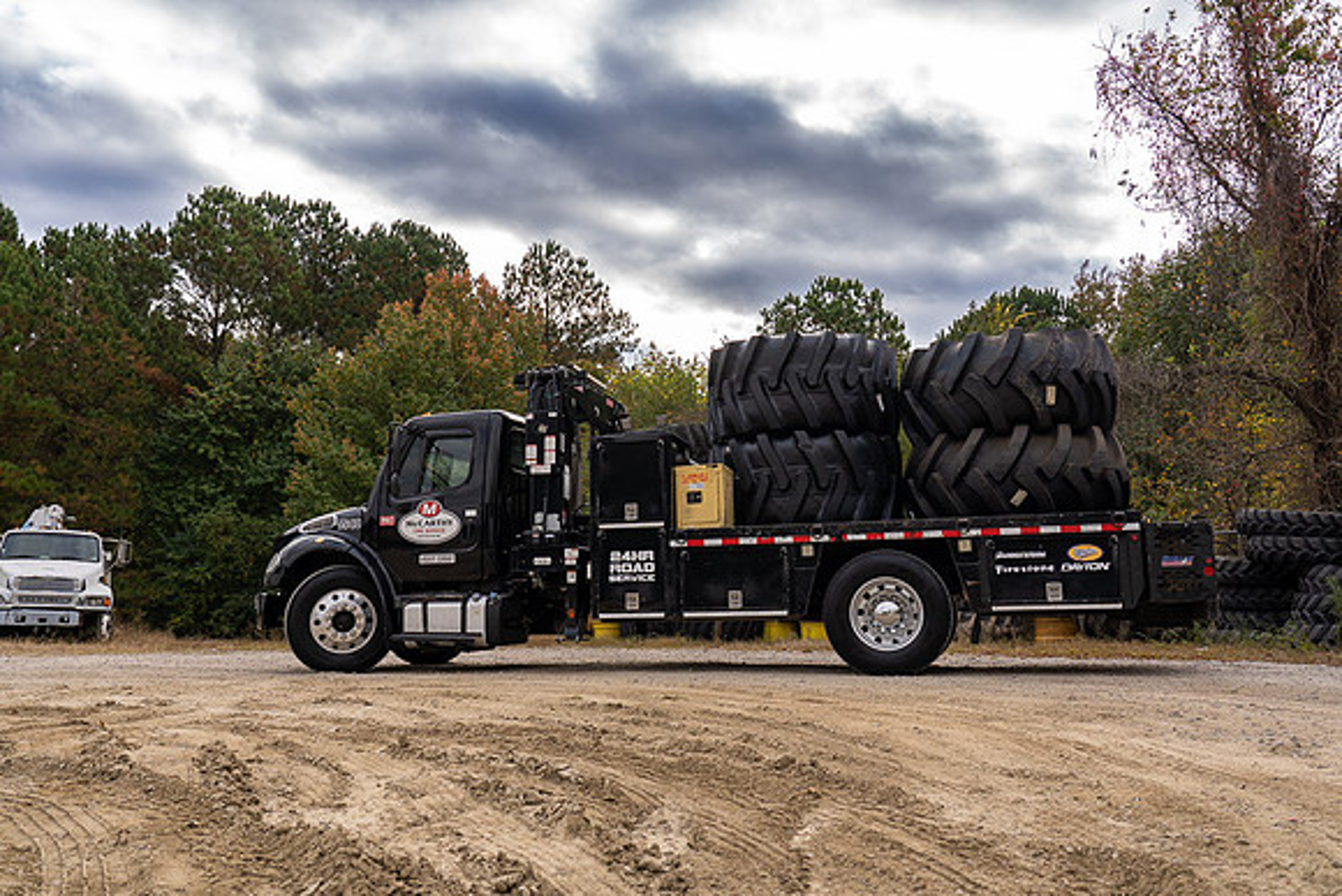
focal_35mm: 30
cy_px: 448
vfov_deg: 43.6
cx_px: 671
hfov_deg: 61.9
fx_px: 1119
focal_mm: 30
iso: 100
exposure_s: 1/125
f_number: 5.6
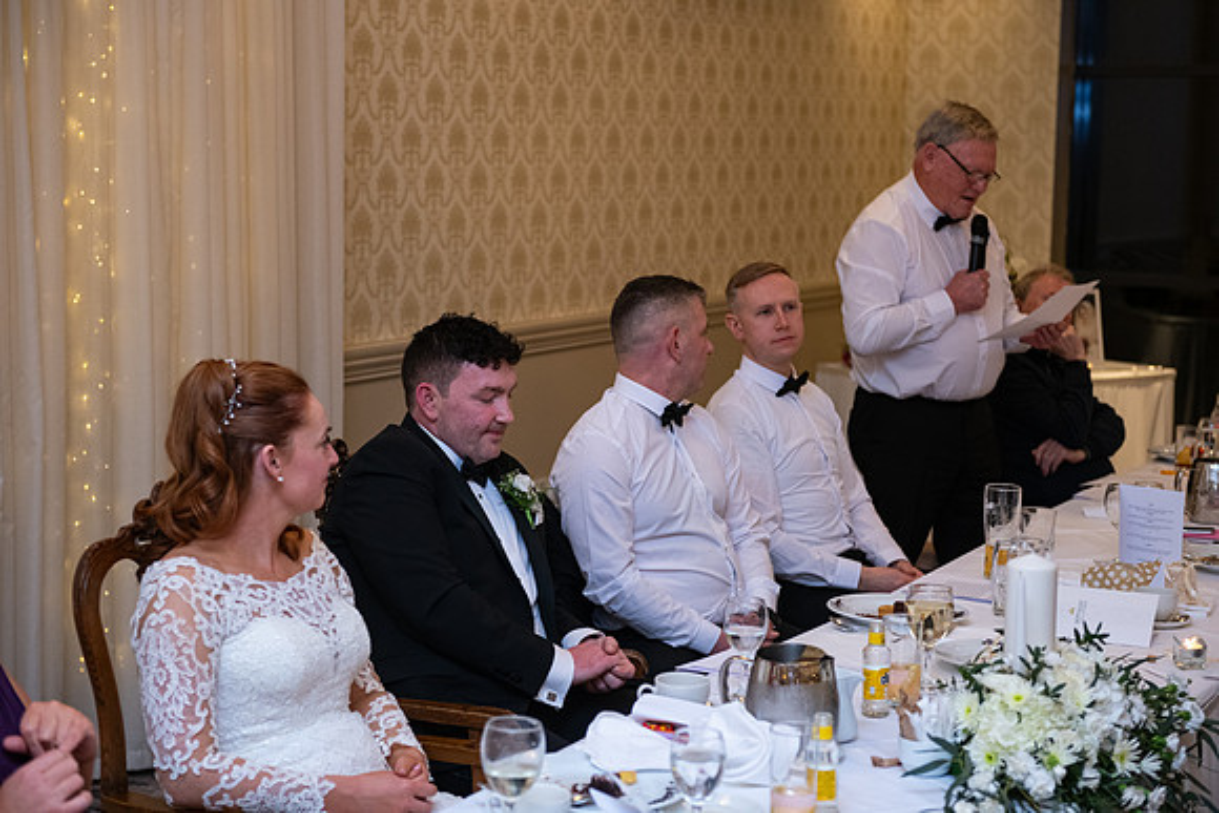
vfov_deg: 19.5
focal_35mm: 70
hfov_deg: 28.8
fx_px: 2371
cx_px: 610
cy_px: 406
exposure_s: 1/160
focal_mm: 70
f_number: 3.5
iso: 1000
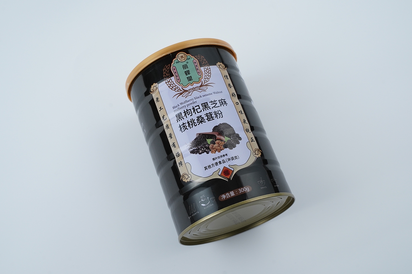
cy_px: 137
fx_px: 595
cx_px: 206
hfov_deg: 38.2
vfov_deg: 26.0
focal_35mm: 52
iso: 1250
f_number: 9
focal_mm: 52
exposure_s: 1/100
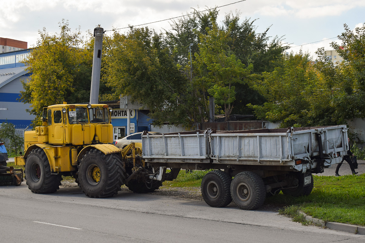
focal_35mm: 60
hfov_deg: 33.4
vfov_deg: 22.6
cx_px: 182
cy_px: 122
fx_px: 608
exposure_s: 1/640
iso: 200
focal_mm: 40
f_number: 6.3
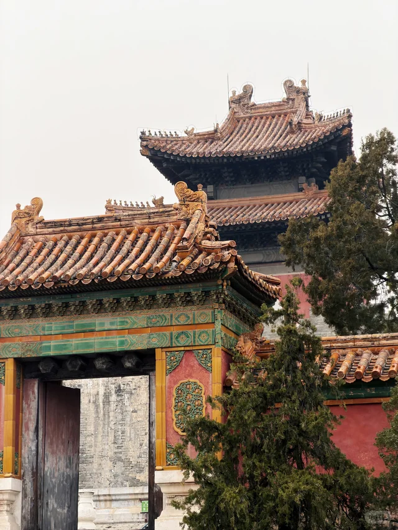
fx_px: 1533
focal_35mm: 100
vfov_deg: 19.6
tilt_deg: +14.3
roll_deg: +0.2
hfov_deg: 14.8
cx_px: 199
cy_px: 265
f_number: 2.8
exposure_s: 1/295
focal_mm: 16.89
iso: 50
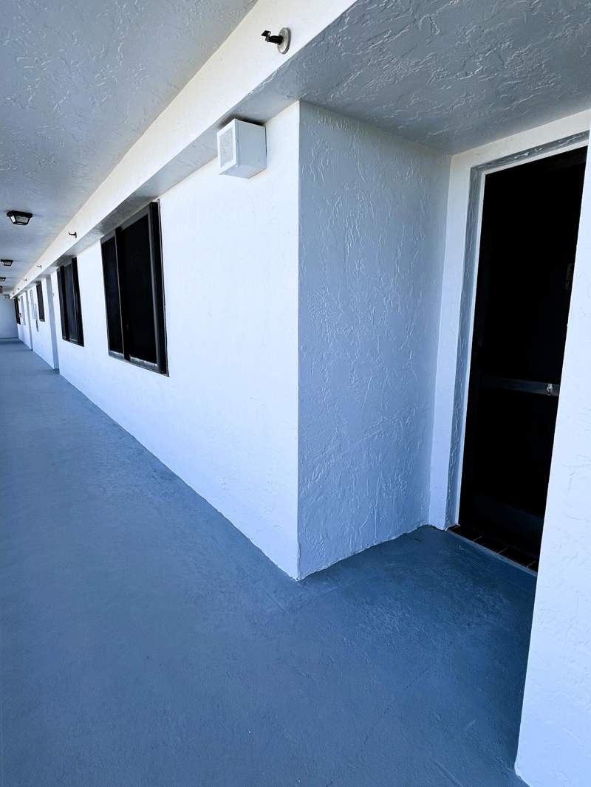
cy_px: 394
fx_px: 410
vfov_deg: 87.7
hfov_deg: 71.6
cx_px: 296
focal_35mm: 18
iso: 32
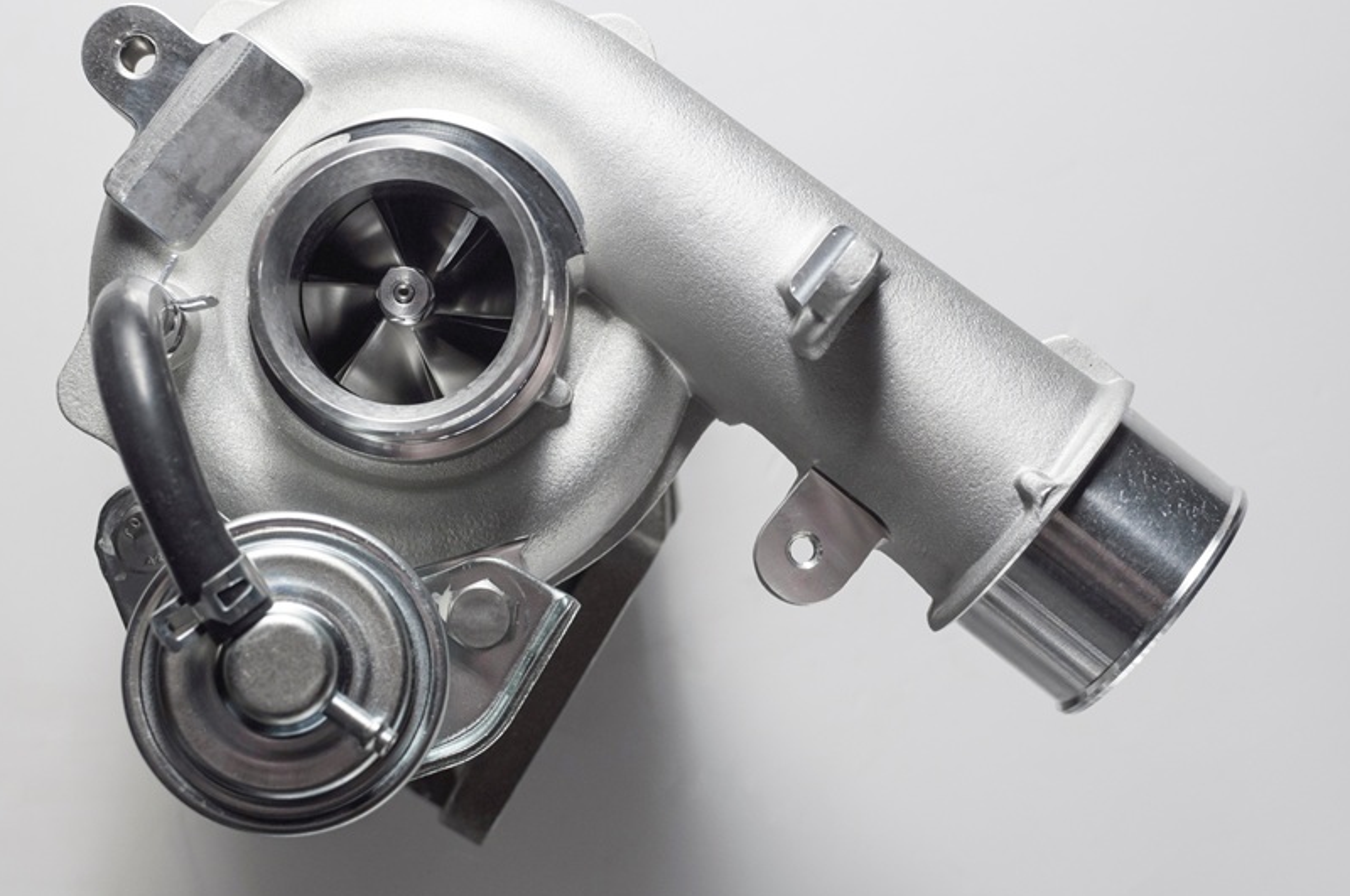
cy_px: 425
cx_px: 645
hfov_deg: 30.7
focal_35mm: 66
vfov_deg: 20.7
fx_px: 2457
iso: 320
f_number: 5
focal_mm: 35
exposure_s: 1/160
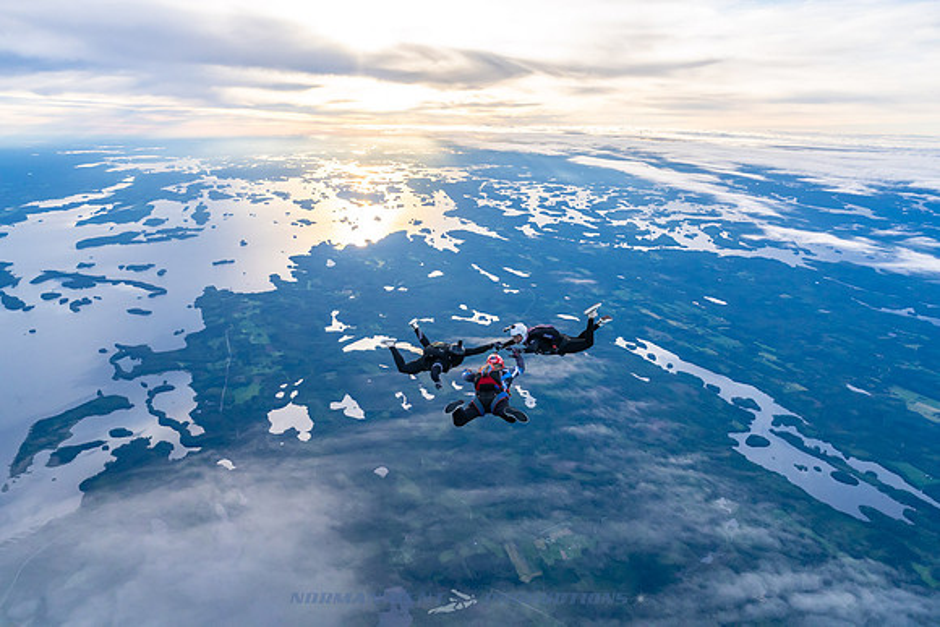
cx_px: 470
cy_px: 314
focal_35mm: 27
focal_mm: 27
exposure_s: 1/1600
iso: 1600
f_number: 7.1
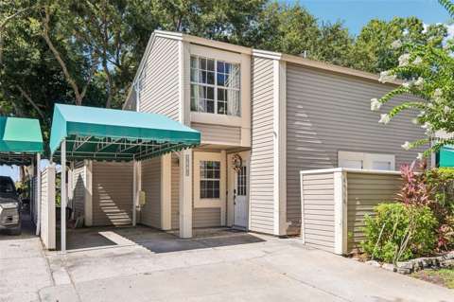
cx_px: 227
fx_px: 353
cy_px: 151
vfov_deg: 46.3
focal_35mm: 28
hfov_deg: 65.5
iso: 400
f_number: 8
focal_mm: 28
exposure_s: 1/1000
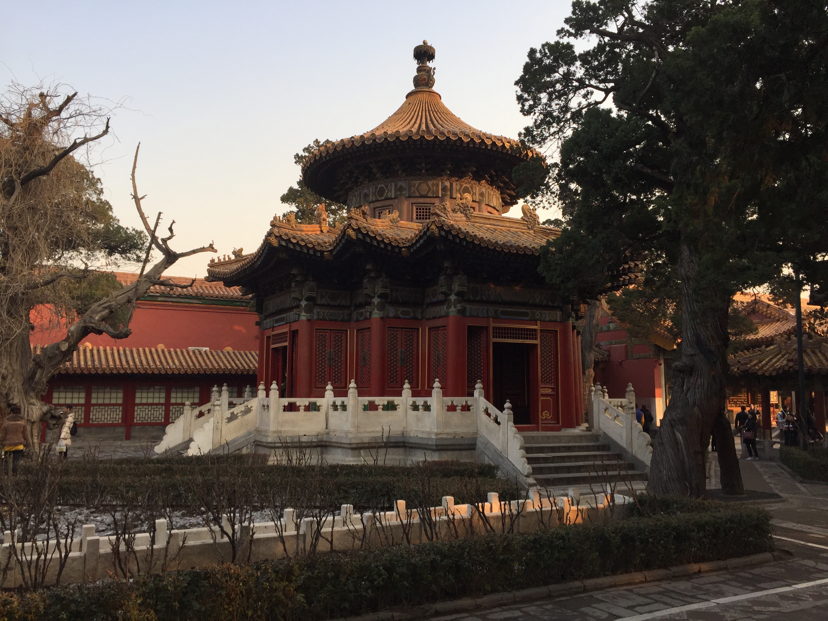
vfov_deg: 48.2
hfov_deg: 61.7
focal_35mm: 29
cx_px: 414
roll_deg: -0.1
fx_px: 694
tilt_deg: +8.1
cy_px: 310
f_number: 2.2
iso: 32
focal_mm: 4.15
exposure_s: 1/434
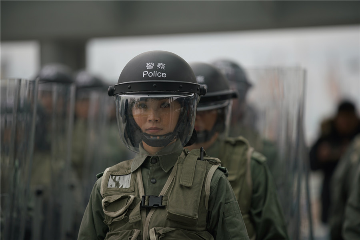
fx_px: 2000
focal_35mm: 200
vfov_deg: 6.9
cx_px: 180
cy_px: 120
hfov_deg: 10.3
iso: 100
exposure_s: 1/500
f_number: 2.8
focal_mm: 200
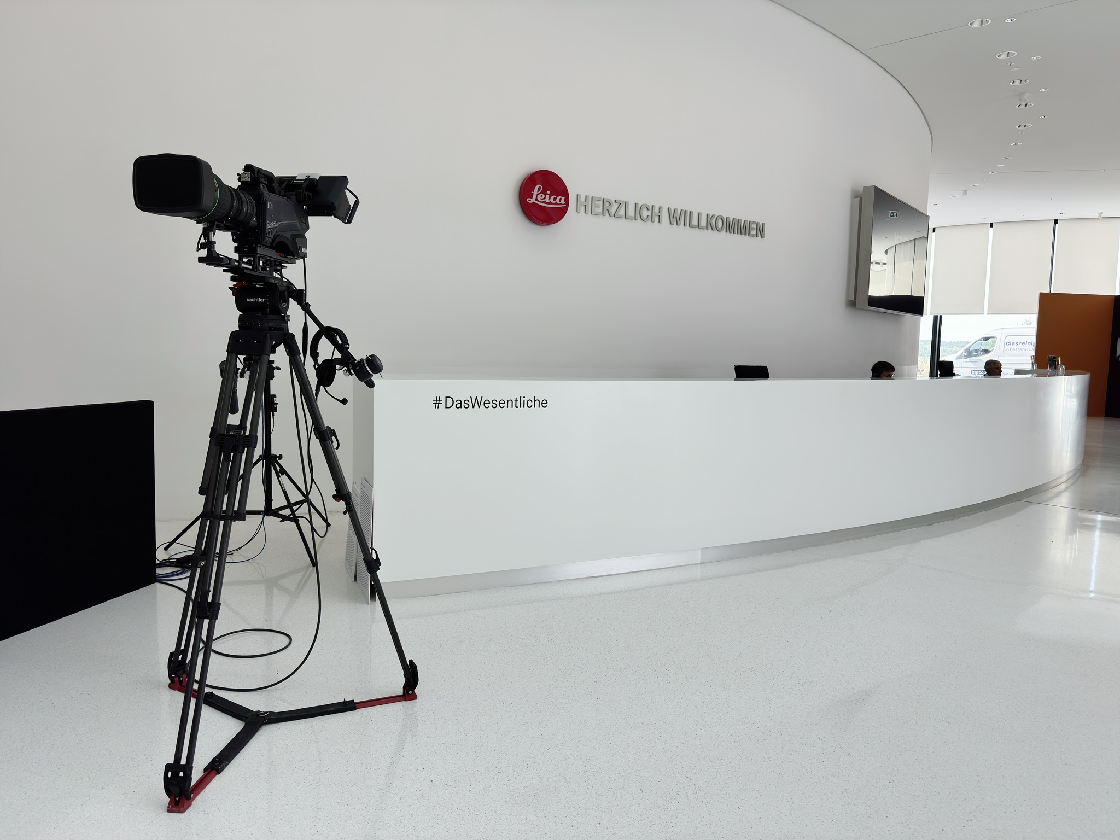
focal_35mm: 24
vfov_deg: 56.8
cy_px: 420
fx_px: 777
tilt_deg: -5.5
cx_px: 560
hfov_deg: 71.6
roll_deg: -1.4
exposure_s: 1/490
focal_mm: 6.76
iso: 100
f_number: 1.78
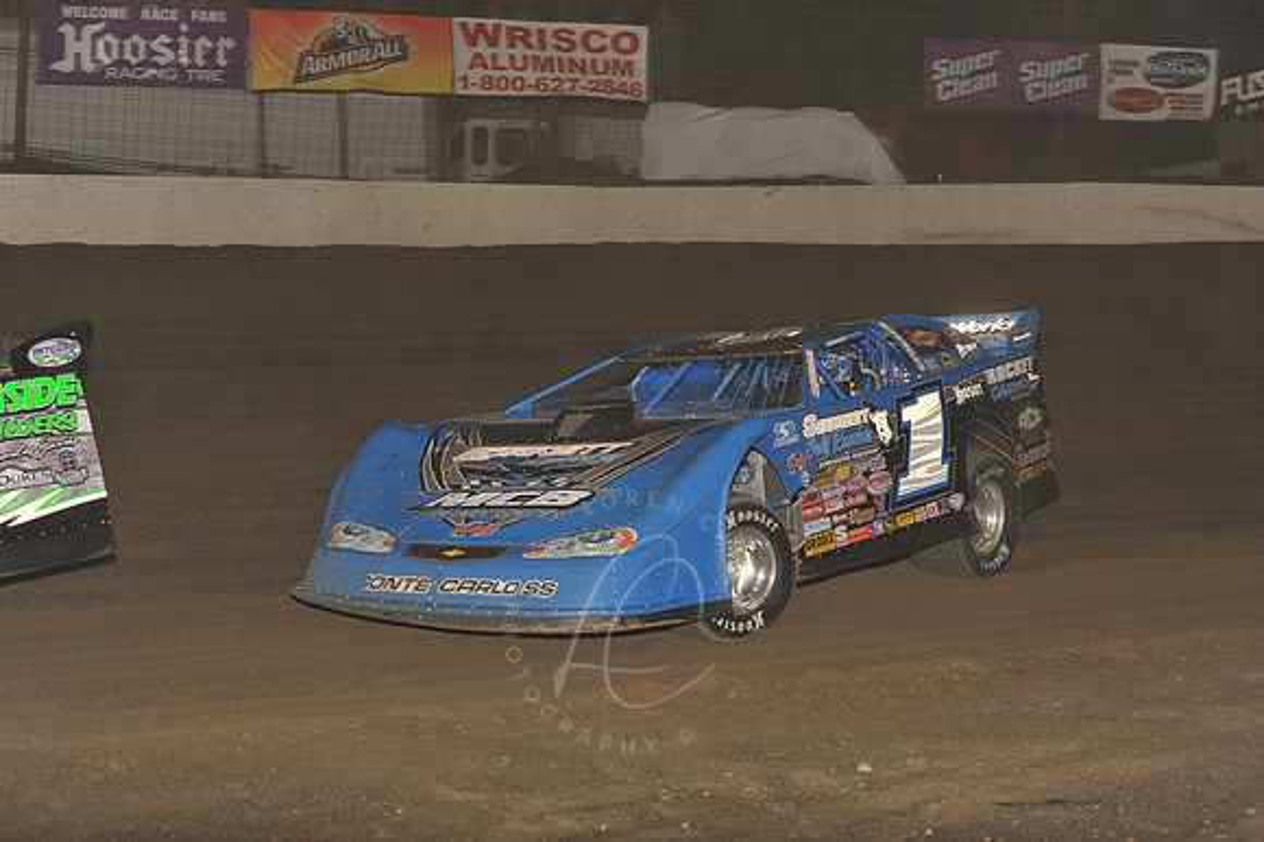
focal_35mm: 80
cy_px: 421
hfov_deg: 25.4
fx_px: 2807
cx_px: 632
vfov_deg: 17.0
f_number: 6.3
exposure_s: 1/320
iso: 800
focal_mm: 80
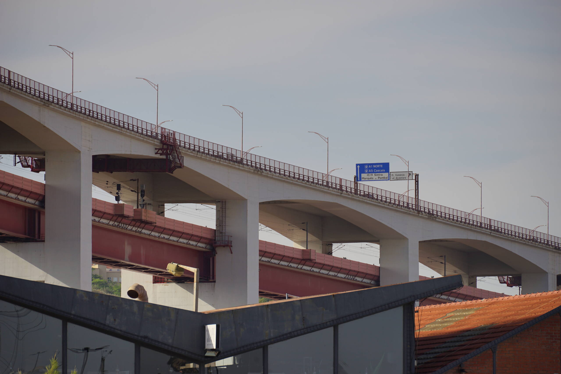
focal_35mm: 300
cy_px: 187
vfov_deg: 4.6
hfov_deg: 6.9
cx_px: 280
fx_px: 4675
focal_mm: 300
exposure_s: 1/320
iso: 100
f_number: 9
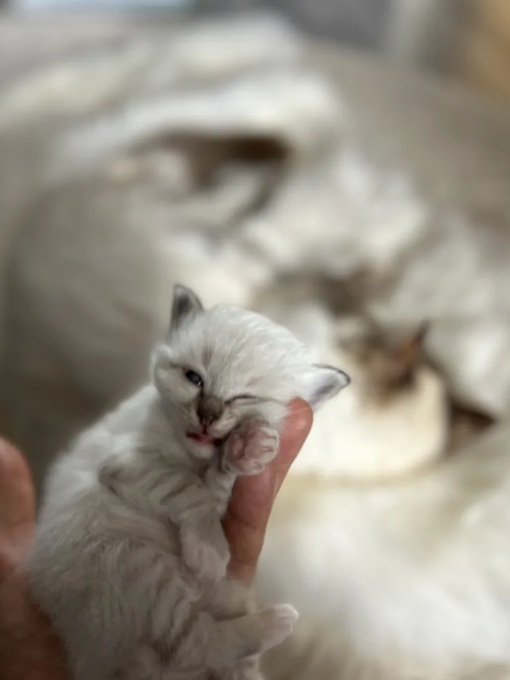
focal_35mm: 31
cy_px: 387
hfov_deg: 45.3
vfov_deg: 58.1
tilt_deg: -49.1
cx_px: 225
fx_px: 609
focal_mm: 5.7
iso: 125
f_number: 1.5
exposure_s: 1/66
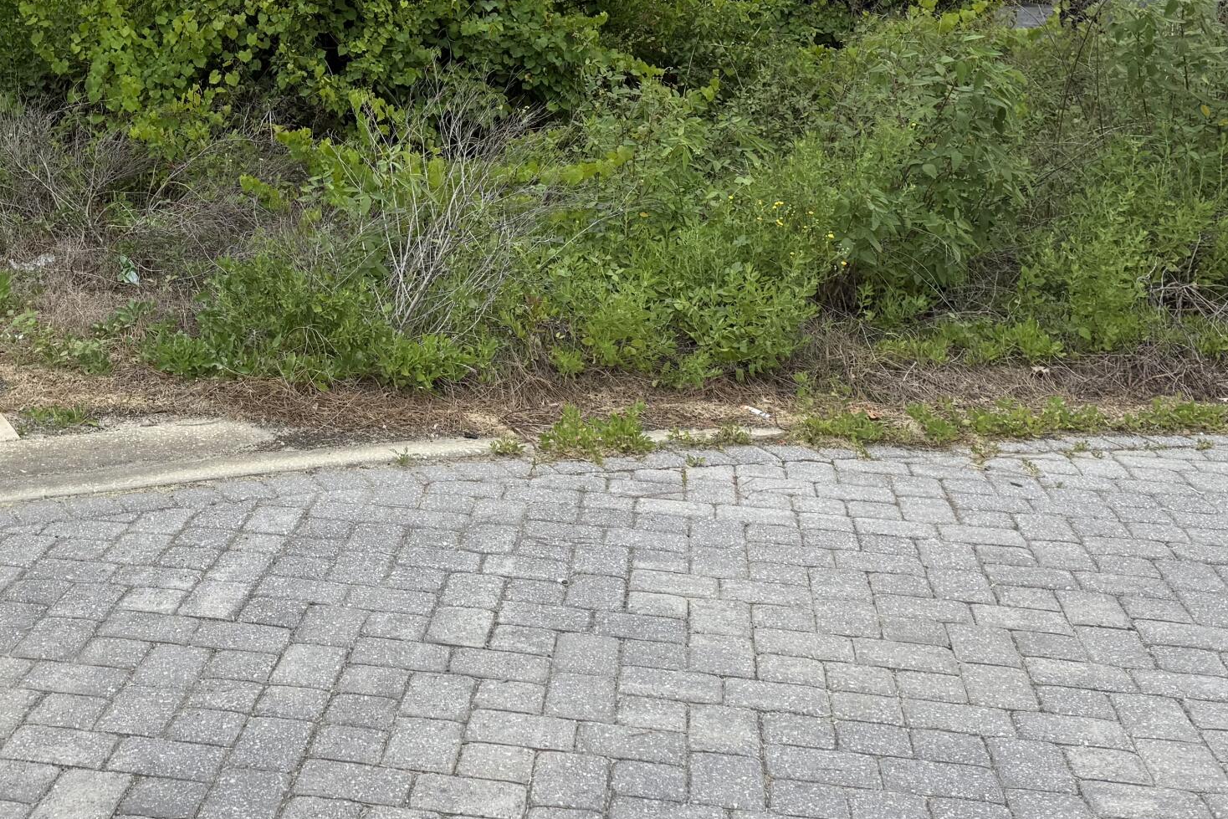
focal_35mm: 51
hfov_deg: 37.9
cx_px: 304
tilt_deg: -2.4
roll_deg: -0.6
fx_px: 1740
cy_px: -38
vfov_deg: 25.0
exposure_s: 1/3021
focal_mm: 6.76
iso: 100
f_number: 1.78
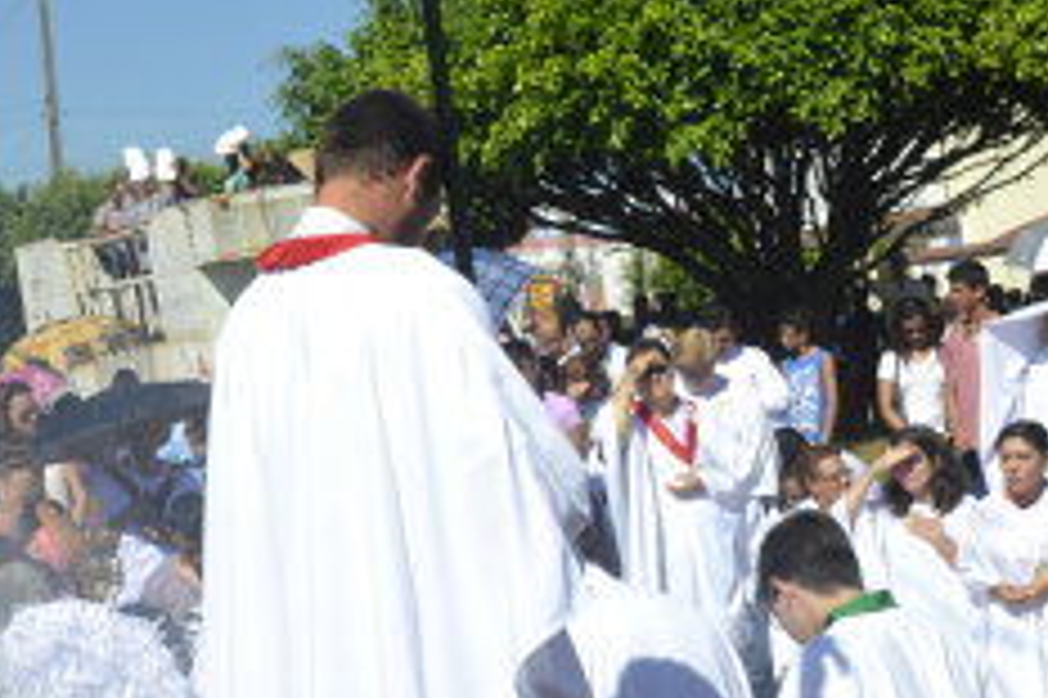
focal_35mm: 103
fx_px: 2996
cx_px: 256
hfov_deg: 19.7
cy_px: 412
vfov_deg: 13.3
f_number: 9
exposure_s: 1/320
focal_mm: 32
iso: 100
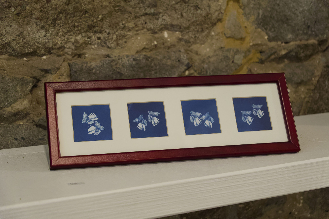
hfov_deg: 29.2
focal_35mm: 69
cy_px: 110
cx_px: 164
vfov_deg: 19.7
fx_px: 631
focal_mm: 46
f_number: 4.5
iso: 3200
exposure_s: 1/125
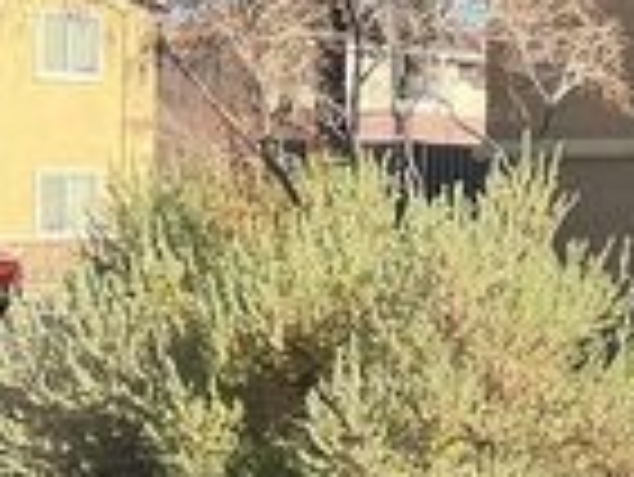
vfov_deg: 14.3
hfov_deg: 16.5
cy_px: 115
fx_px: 1888
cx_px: 1084
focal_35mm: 103
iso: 25
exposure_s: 1/599
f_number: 1.8
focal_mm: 3
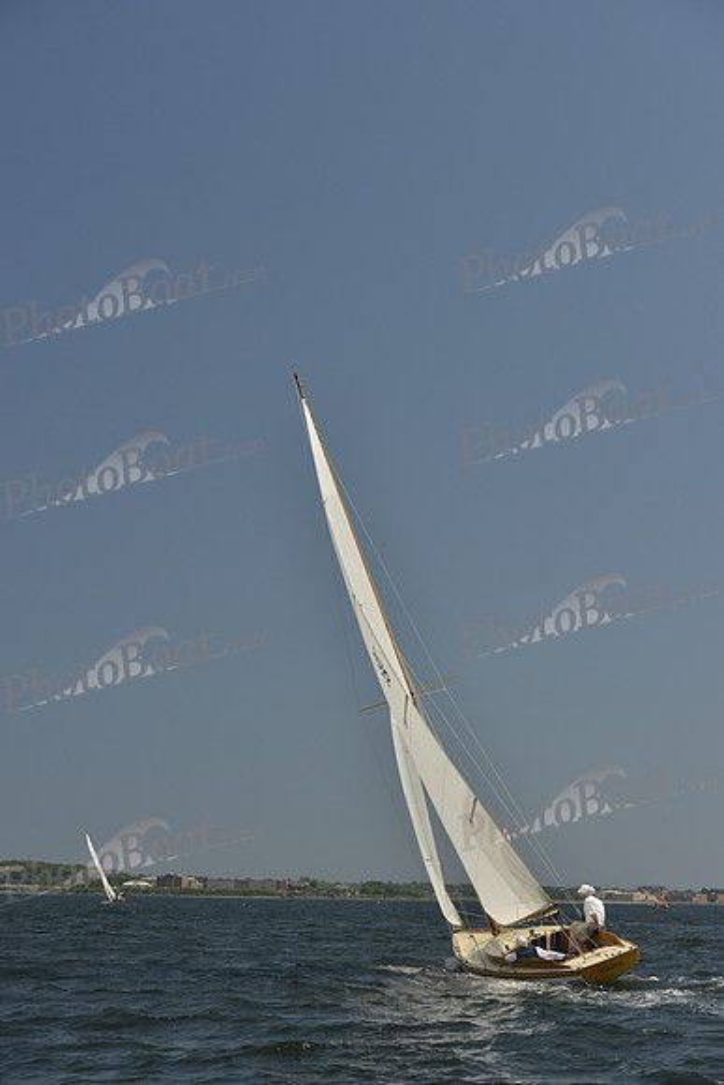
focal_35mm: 70
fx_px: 2110
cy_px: 542
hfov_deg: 19.5
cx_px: 362
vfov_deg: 28.8
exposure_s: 1/800
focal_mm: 70
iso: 280
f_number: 8
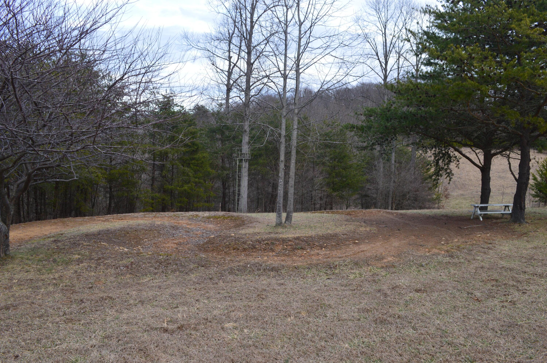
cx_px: 274
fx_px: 455
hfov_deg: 62.0
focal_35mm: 30
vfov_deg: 43.5
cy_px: 182
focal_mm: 20
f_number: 9
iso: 400
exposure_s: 1/100
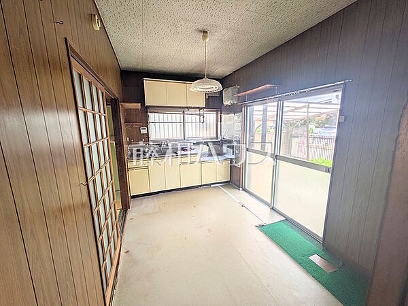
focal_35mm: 14
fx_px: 165
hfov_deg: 102.1
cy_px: 153
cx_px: 204
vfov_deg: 85.7
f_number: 2.2
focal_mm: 1.83
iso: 49
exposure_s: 1/336
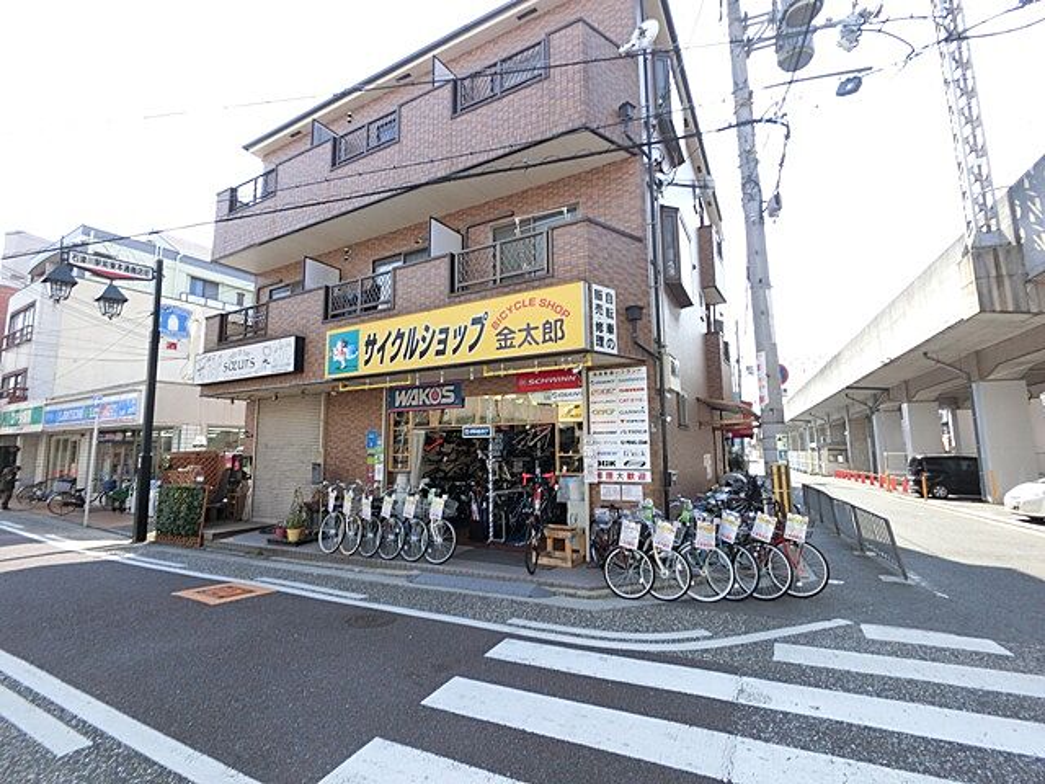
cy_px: 392
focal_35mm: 16
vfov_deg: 78.1
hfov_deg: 94.5
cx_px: 522
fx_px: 483
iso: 64
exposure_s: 1/320
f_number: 2.8
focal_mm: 2.87
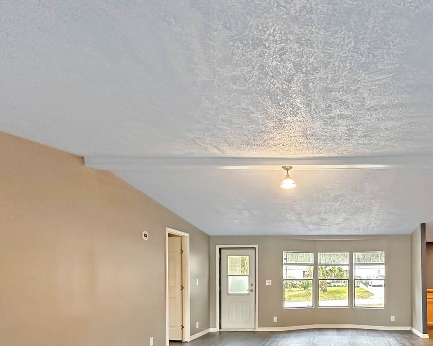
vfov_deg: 55.2
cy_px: 270
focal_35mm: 24
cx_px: 329
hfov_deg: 65.6
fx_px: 308
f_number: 2.2
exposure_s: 1/60
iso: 320
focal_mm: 2.22
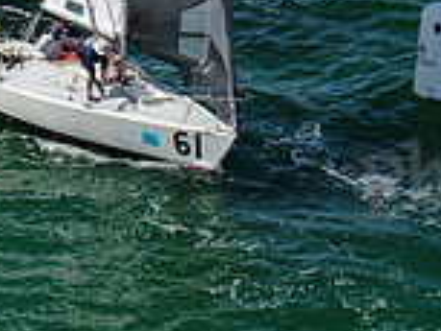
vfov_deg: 8.1
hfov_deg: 10.9
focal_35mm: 182
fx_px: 2320
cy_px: 13
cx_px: 193
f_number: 3.8
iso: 100
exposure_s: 1/1000
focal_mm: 8.6
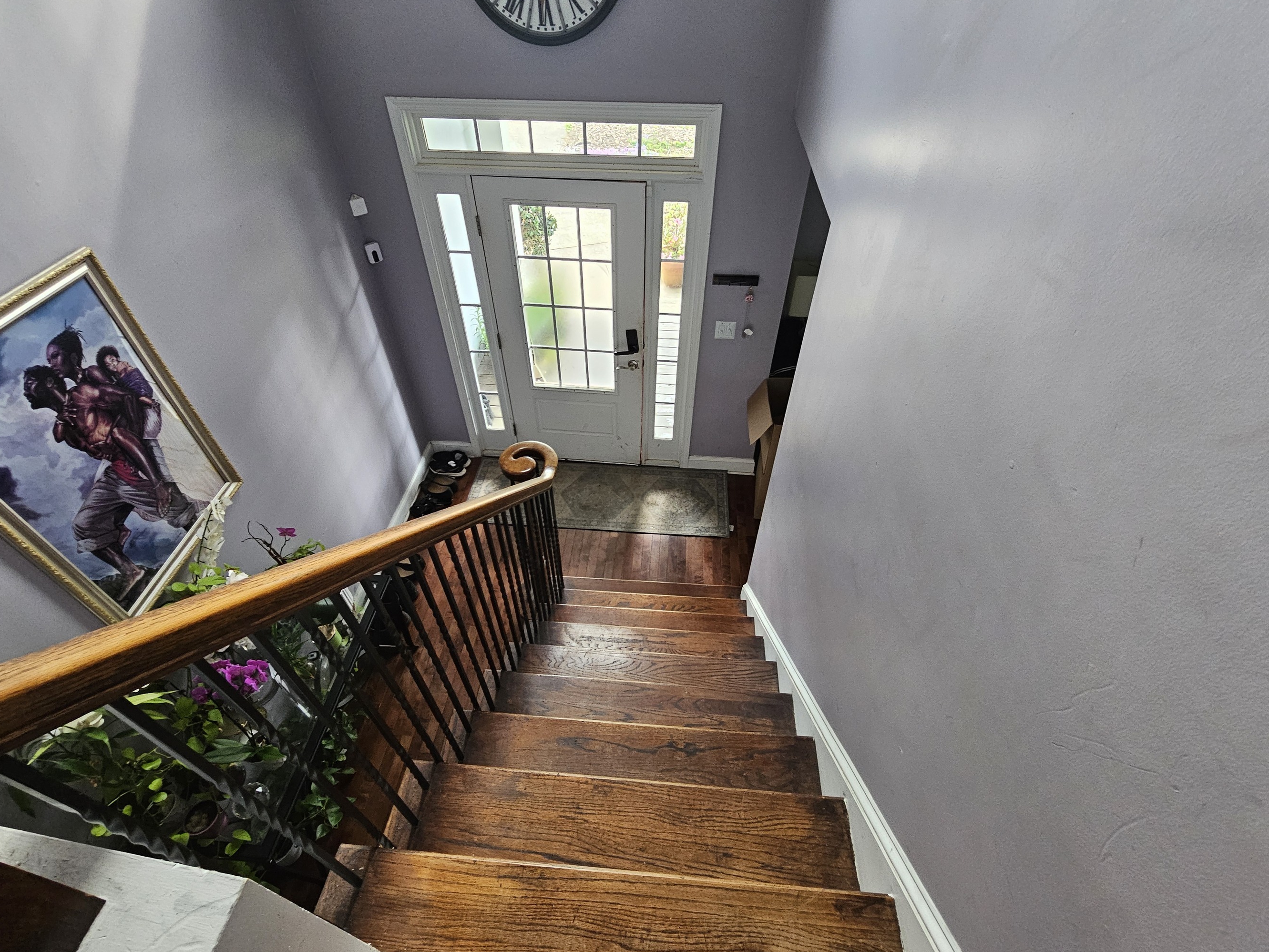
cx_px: 636
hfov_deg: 98.2
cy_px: 459
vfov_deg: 81.7
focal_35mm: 15
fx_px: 550
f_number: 2.2
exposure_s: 1/40
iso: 400
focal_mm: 2.2
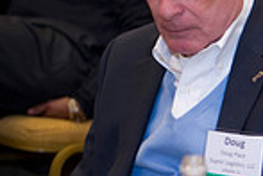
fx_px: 1614
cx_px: 456
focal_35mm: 221
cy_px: 104
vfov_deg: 6.2
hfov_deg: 9.0
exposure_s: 1/60
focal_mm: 56
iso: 1600
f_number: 2.8
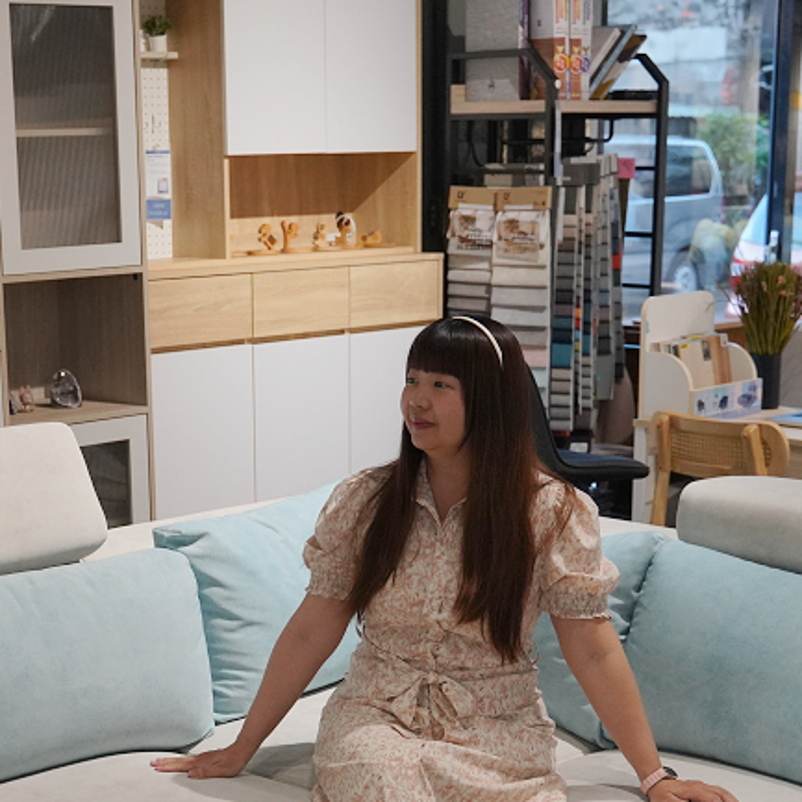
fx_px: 1730
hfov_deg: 25.7
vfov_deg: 25.7
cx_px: 178
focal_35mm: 66
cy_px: 630
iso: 1600
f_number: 3.2
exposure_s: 1/160
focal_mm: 28
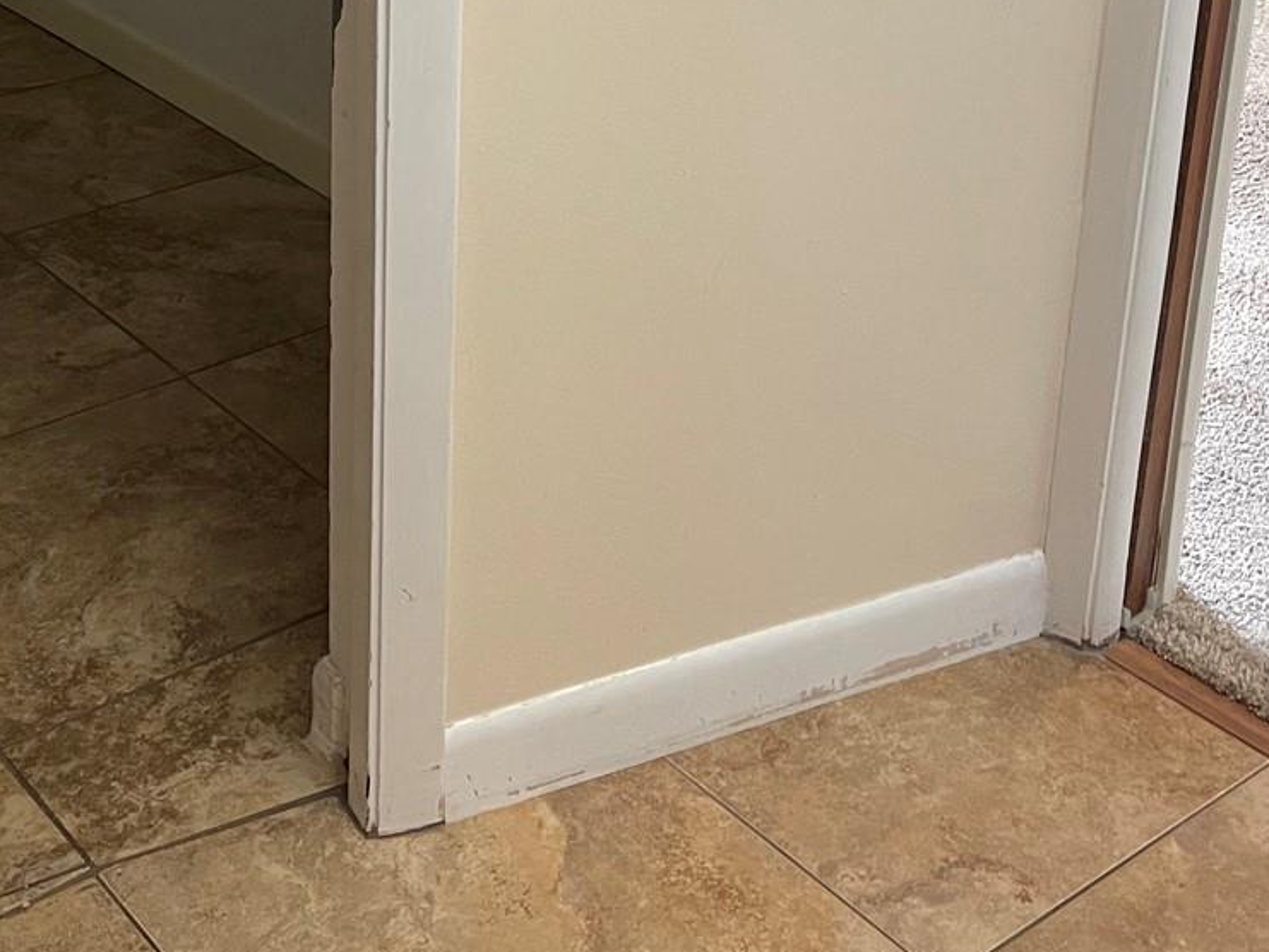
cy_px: -36
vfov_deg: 25.5
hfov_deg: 35.1
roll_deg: -0.2
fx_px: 1980
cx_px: 382
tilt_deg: -16.1
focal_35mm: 54
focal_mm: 5.1
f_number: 1.6
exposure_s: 1/60
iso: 250
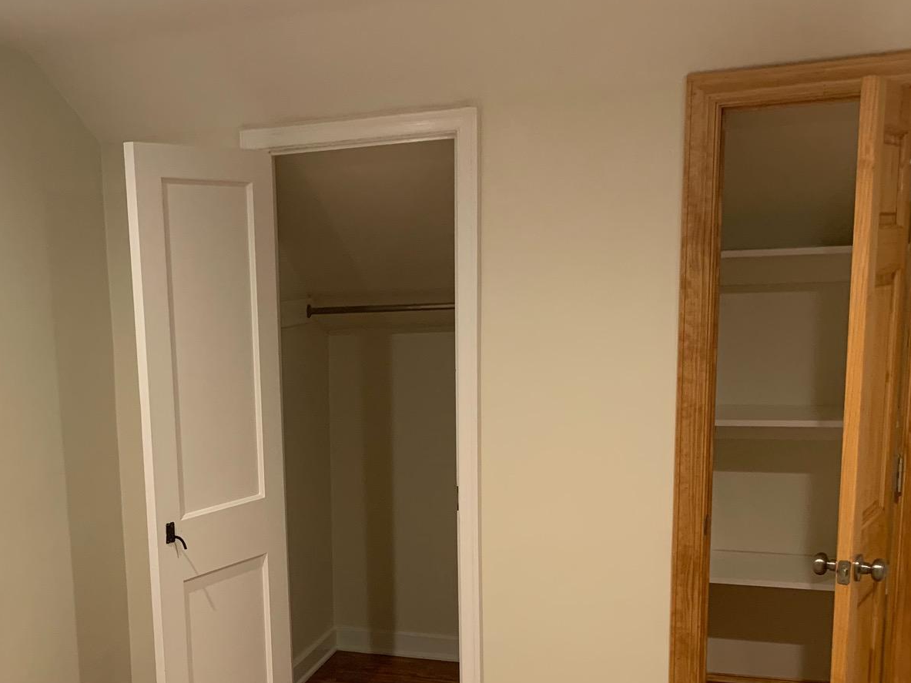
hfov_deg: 40.9
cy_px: 521
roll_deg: +2.6
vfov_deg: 31.5
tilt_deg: -11.8
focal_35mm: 45
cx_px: 232
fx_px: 1184
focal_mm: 4.25
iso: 200
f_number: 1.8
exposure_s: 1/60
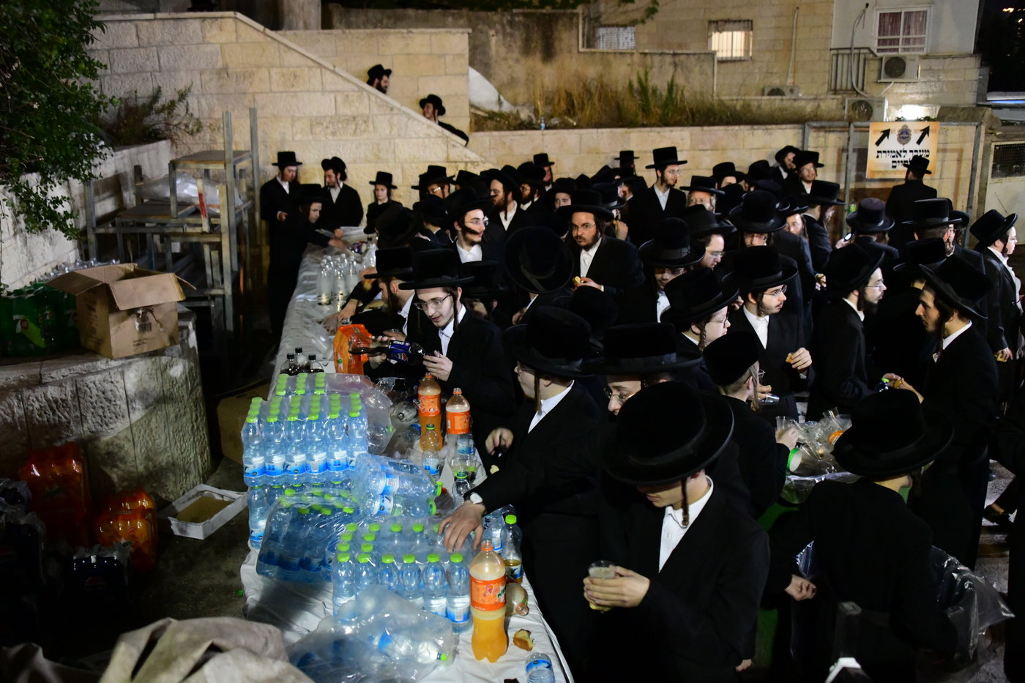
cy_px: 342
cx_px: 512
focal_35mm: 32
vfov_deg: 41.1
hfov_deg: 58.7
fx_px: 911
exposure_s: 1/50
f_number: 4.5
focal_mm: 32
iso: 10000
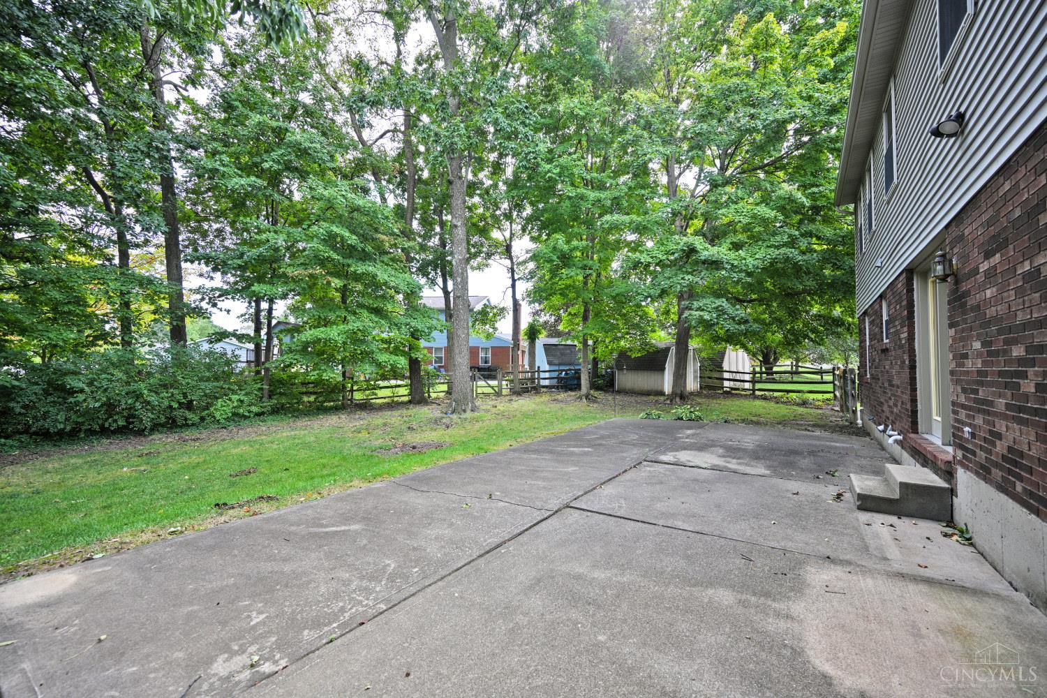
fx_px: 436
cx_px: 524
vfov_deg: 77.3
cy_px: 349
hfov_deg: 100.4
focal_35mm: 15
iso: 200
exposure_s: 1/250
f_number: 4.5
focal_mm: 15
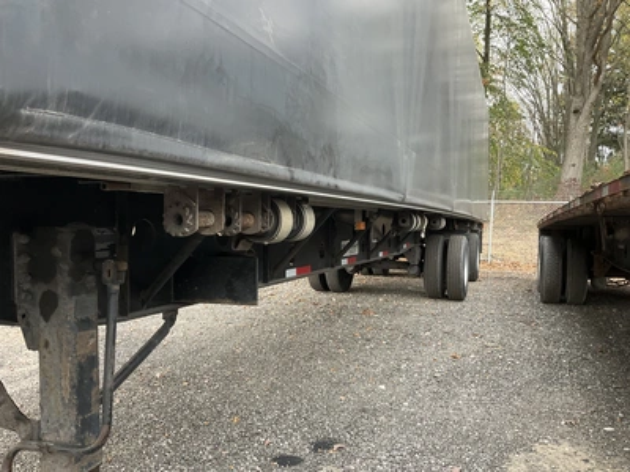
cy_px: 236
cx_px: 315
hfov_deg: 61.7
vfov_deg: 48.2
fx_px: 528
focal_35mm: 29
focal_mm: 3
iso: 64
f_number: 1.8
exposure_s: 1/122
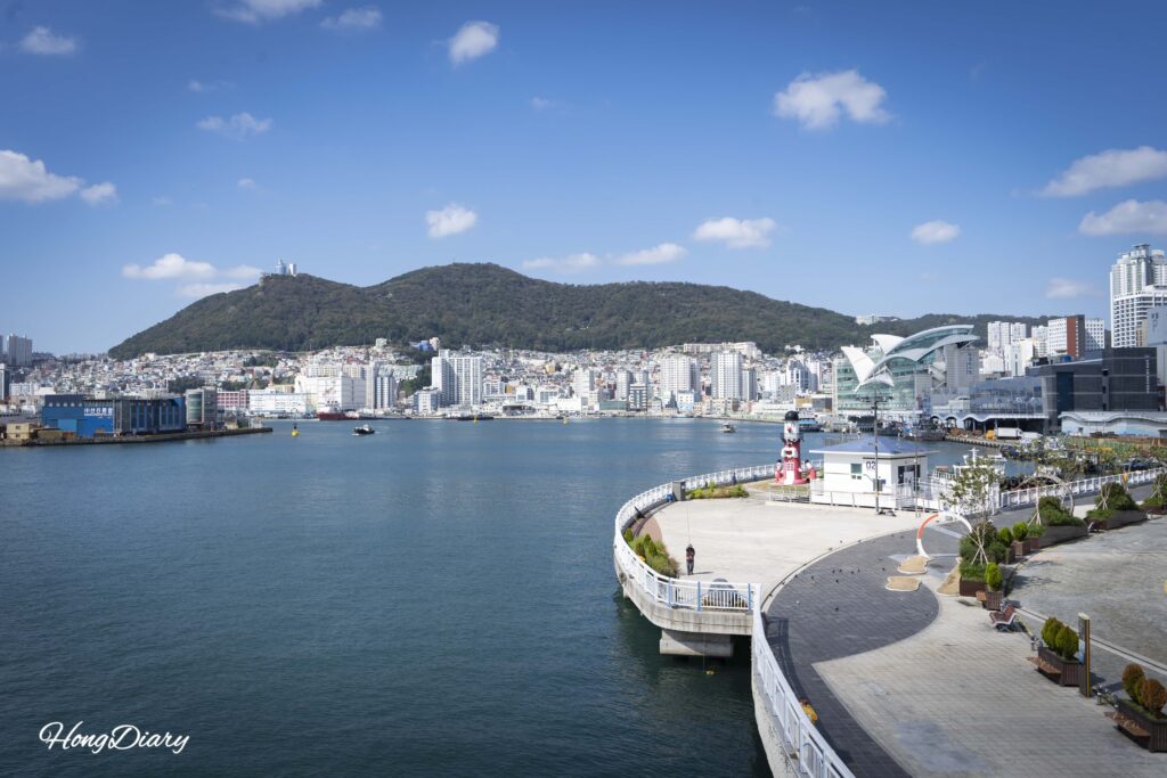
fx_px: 908
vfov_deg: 46.4
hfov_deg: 65.5
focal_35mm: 28
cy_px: 389
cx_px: 584
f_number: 10
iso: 100
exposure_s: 1/200
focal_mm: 28
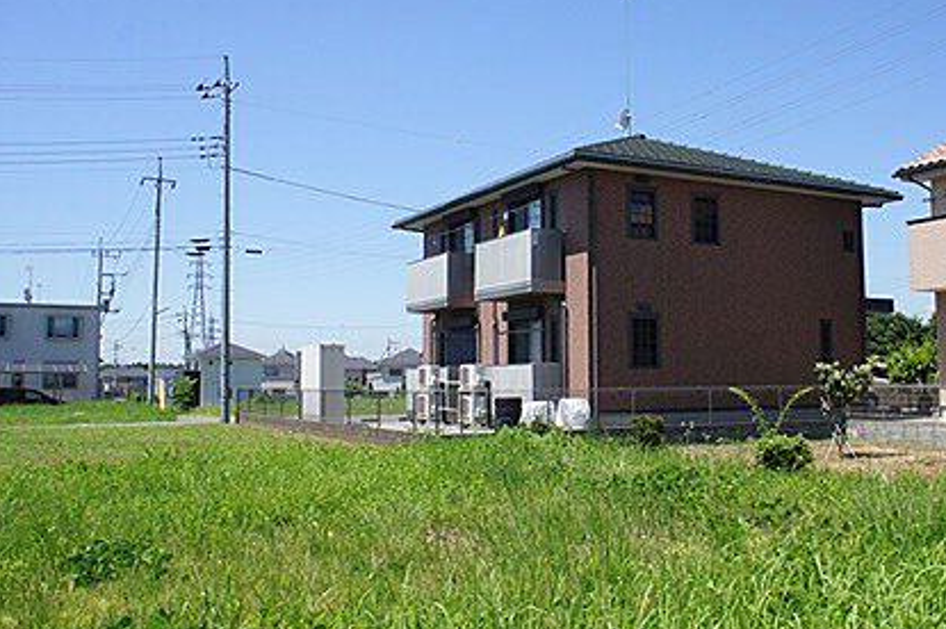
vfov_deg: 35.9
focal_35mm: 37
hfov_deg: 51.5
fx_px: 971
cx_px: 581
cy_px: 287
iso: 200
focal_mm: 16
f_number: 11
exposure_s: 1/200
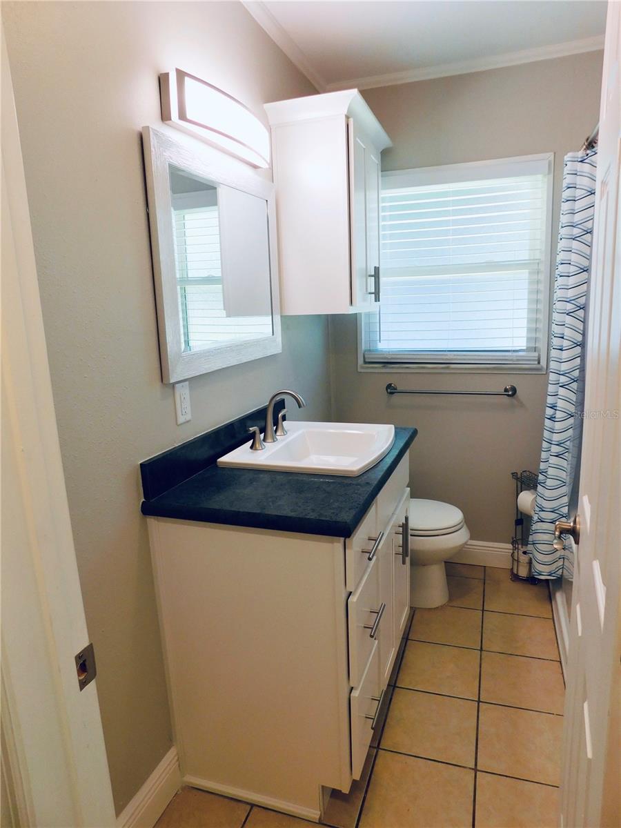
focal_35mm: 23
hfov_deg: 58.9
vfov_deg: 73.9
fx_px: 550
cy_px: 414
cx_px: 310
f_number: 3
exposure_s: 1/50
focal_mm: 4
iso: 125
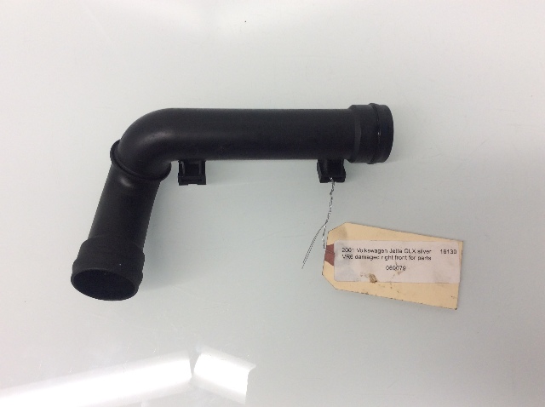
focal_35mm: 32
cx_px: 272
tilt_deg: -80.6
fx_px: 503
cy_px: 204
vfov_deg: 44.1
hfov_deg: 56.9
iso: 50
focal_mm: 3.3
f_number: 2.4
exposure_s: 1/60
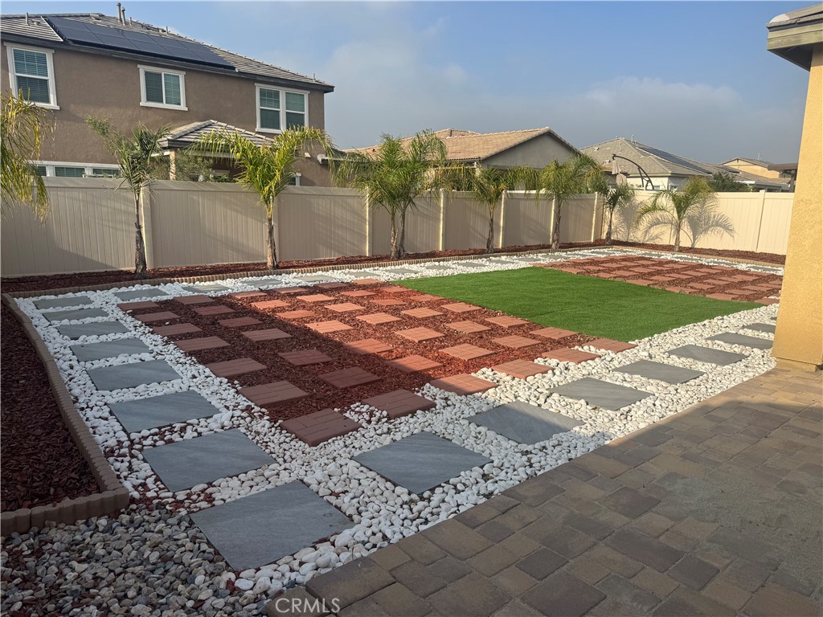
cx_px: 412
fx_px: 571
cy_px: 308
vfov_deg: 56.8
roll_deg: -1.6
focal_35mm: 24
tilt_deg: -11.1
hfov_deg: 71.6
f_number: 1.78
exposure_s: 1/4049
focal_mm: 6.76
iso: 80
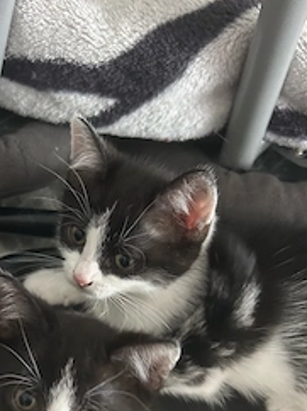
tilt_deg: -60.8
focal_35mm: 43
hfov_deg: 33.2
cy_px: 336
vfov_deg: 41.7
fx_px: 509
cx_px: 102
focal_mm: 5.7
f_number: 1.5
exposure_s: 1/52
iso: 500
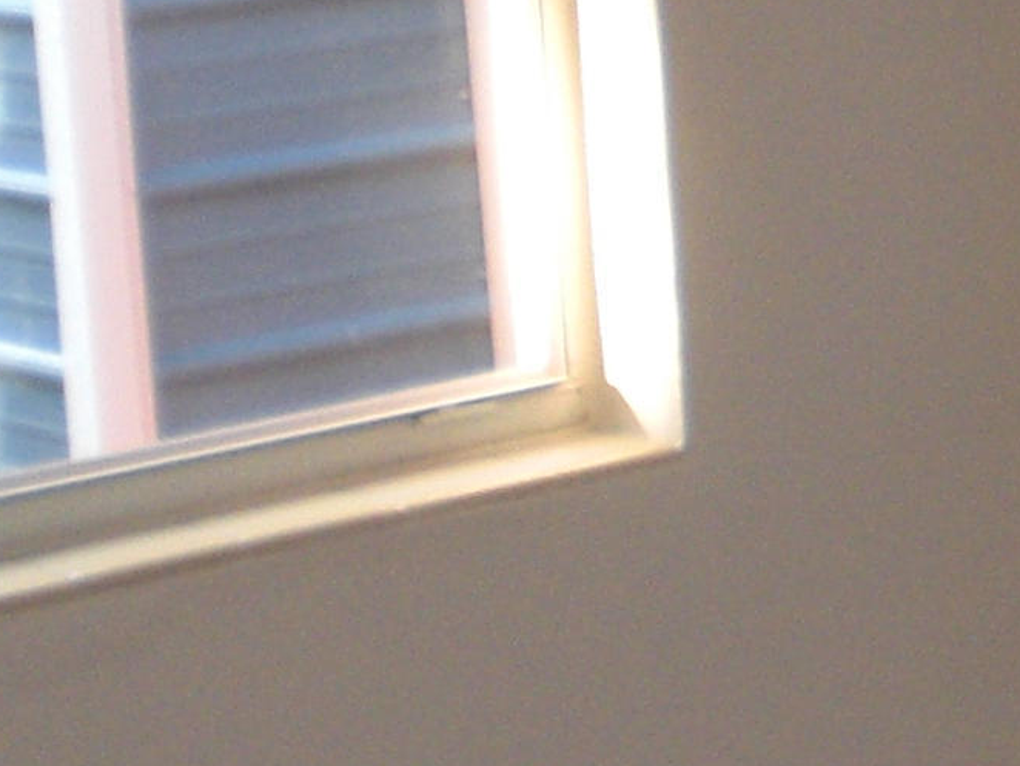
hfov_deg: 12.4
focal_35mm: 153
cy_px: -6
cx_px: 1404
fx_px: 4510
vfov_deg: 9.6
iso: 200
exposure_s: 1/60
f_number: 3.1
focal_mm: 6.3
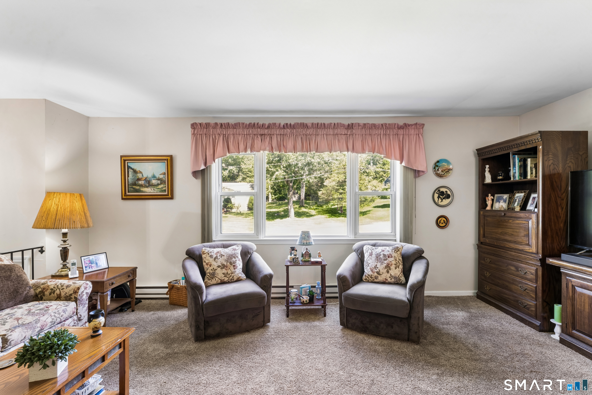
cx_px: 296
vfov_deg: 75.1
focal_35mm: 16
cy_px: 198
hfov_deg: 98.2
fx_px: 257
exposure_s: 1/3.33
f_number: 13
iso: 400
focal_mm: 15.6
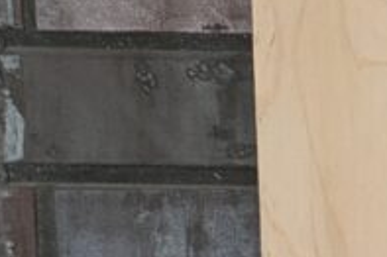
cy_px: 433
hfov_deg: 9.6
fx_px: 1815
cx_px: 1139
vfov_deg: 7.9
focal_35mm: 169
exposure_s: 1/25
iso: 125
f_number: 1.89
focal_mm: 5.43
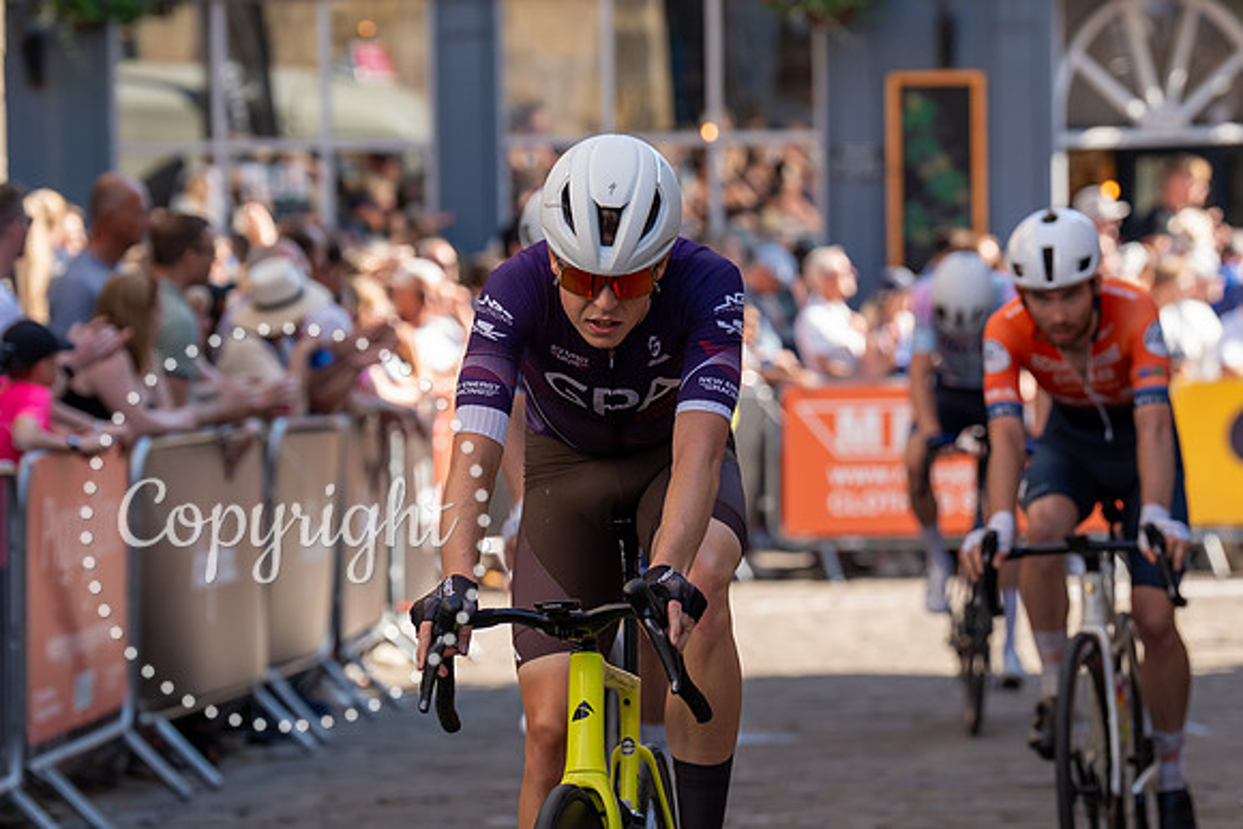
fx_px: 7058
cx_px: 705
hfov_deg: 10.1
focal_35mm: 204
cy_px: 367
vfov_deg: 6.7
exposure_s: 1/1000
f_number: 4
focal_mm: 132
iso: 500
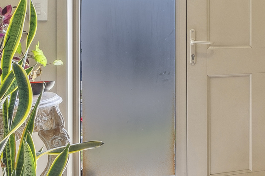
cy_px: 45
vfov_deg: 21.1
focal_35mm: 64
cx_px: 466
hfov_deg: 21.6
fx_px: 470
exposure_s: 1/20
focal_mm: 15.2
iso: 250
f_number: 9
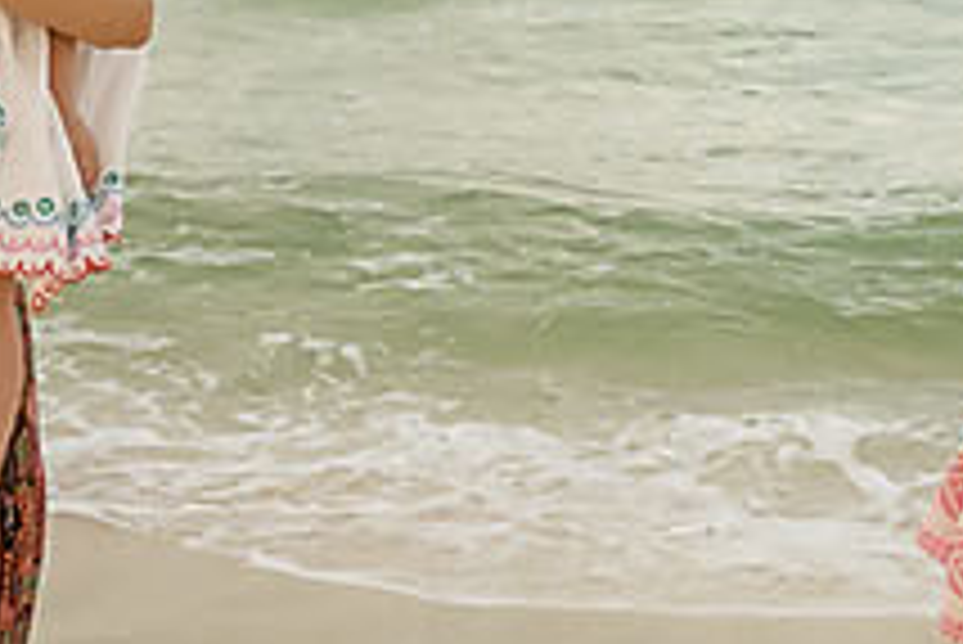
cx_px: 698
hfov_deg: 17.1
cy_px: -36
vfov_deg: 11.4
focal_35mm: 119
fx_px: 3185
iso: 1600
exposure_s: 1/1250
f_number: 4.5
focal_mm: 17
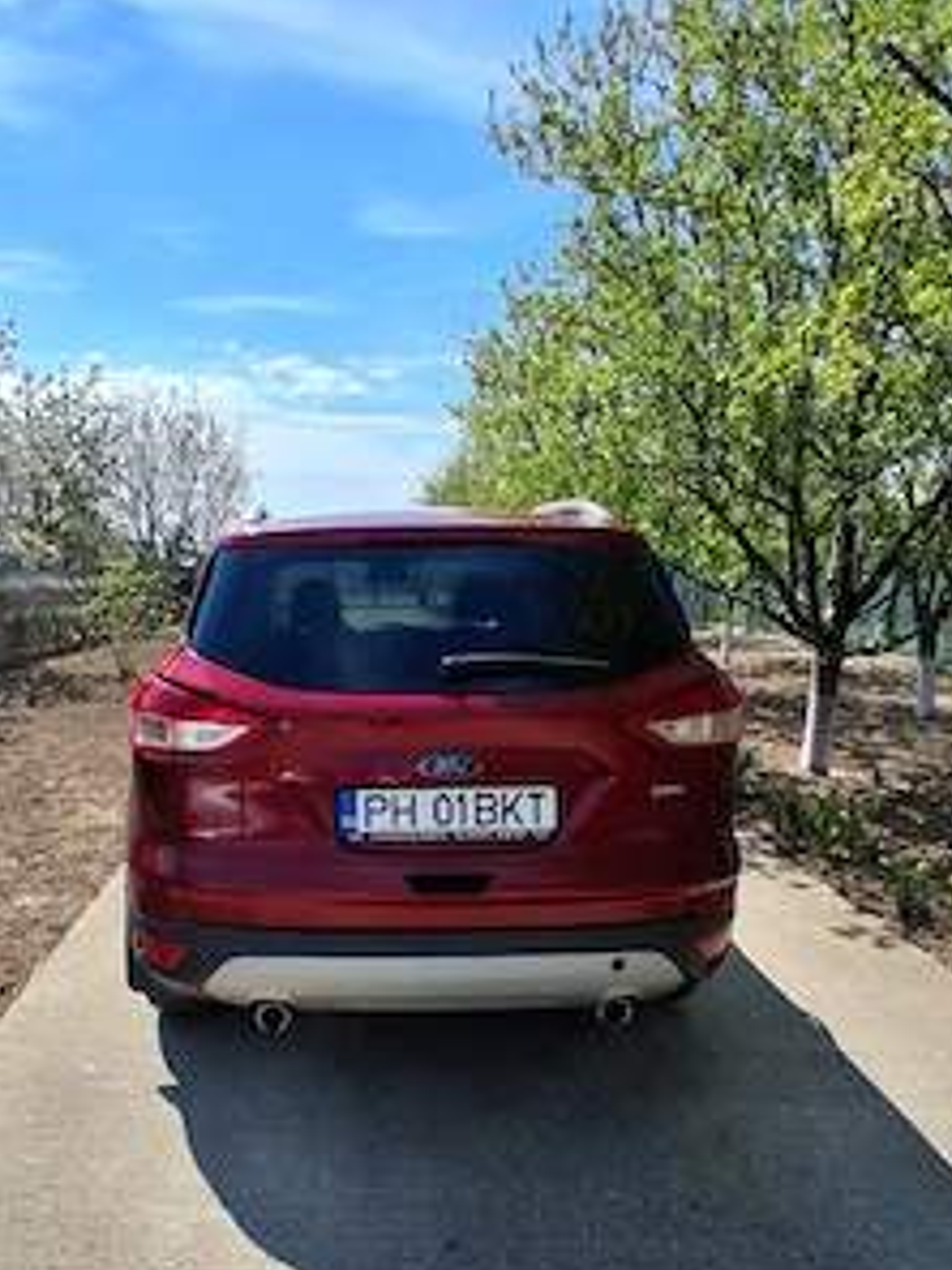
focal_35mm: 23
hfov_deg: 58.2
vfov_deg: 72.9
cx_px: 360
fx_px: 843
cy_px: 777
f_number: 2.2
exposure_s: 1/2500
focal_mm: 1.4
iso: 50
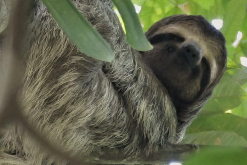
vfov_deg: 1.8
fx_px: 5104
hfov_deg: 2.8
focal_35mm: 744
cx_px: 126
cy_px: 83
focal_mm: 132
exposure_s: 1/100
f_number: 6.4
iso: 1600
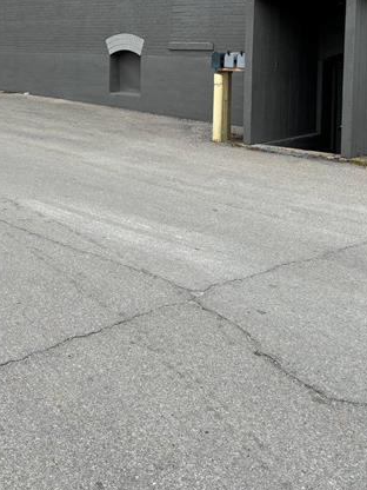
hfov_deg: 30.2
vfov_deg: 38.0
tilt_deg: -2.8
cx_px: 158
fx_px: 679
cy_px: 91
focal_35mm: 48
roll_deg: +0.3
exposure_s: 1/732
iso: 50
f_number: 1.6
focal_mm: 5.96
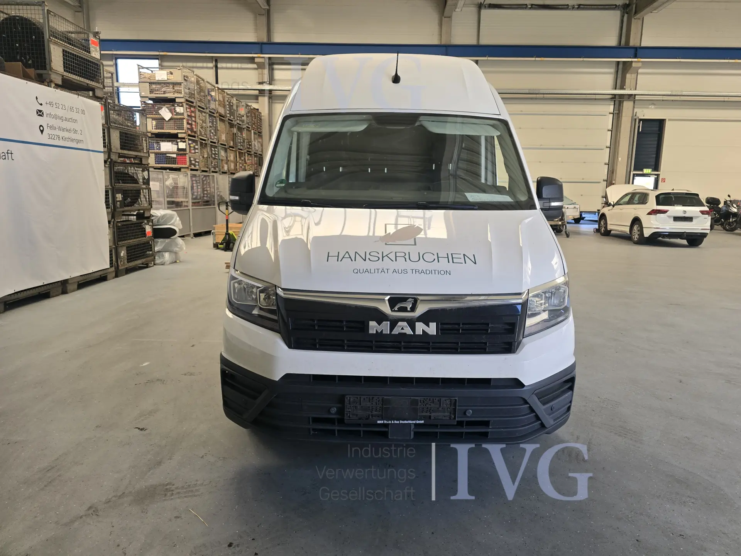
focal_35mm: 23
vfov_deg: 58.9
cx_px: 370
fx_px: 492
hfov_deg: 73.9
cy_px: 278
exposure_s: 1/180
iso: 80
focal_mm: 6.3
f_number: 1.7
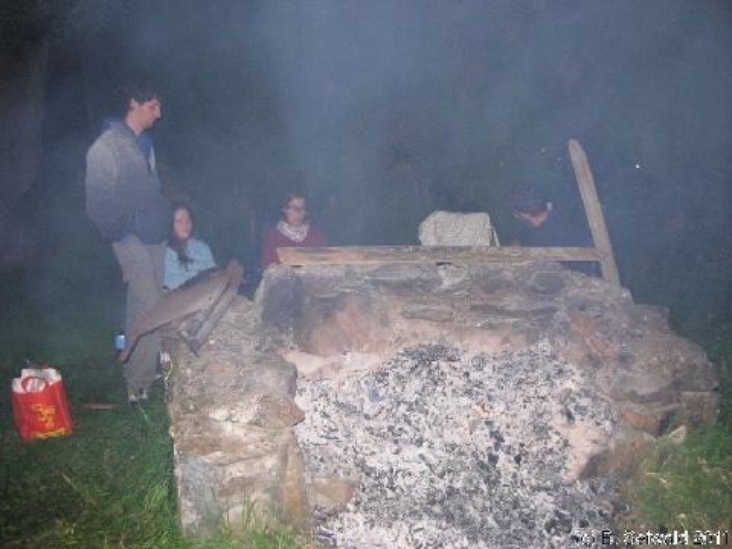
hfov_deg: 49.0
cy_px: 274
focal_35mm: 38
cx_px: 366
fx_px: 804
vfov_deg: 37.7
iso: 400
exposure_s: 1/114
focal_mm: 6.3
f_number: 2.9
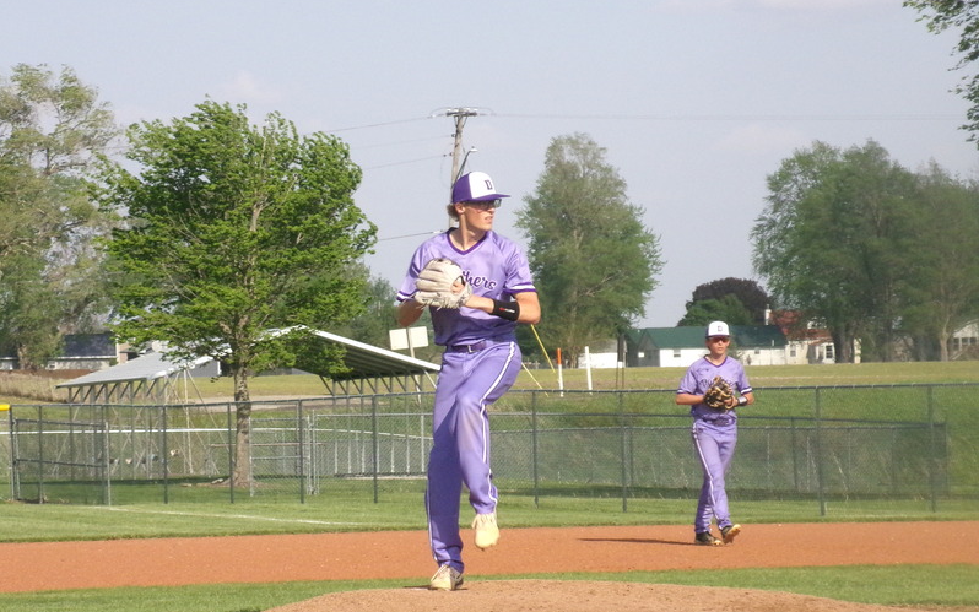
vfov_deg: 5.5
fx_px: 6324
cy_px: 312
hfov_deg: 8.9
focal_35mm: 237
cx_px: 490
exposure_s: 1/200
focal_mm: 40.1
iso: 546
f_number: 17.63
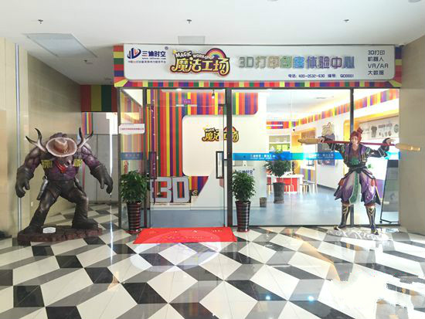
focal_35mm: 29
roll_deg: -0.4
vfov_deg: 48.3
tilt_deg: -0.3
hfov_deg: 61.6
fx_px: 356
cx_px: 212
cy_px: 160
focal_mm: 4.15
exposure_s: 1/33
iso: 160
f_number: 2.2
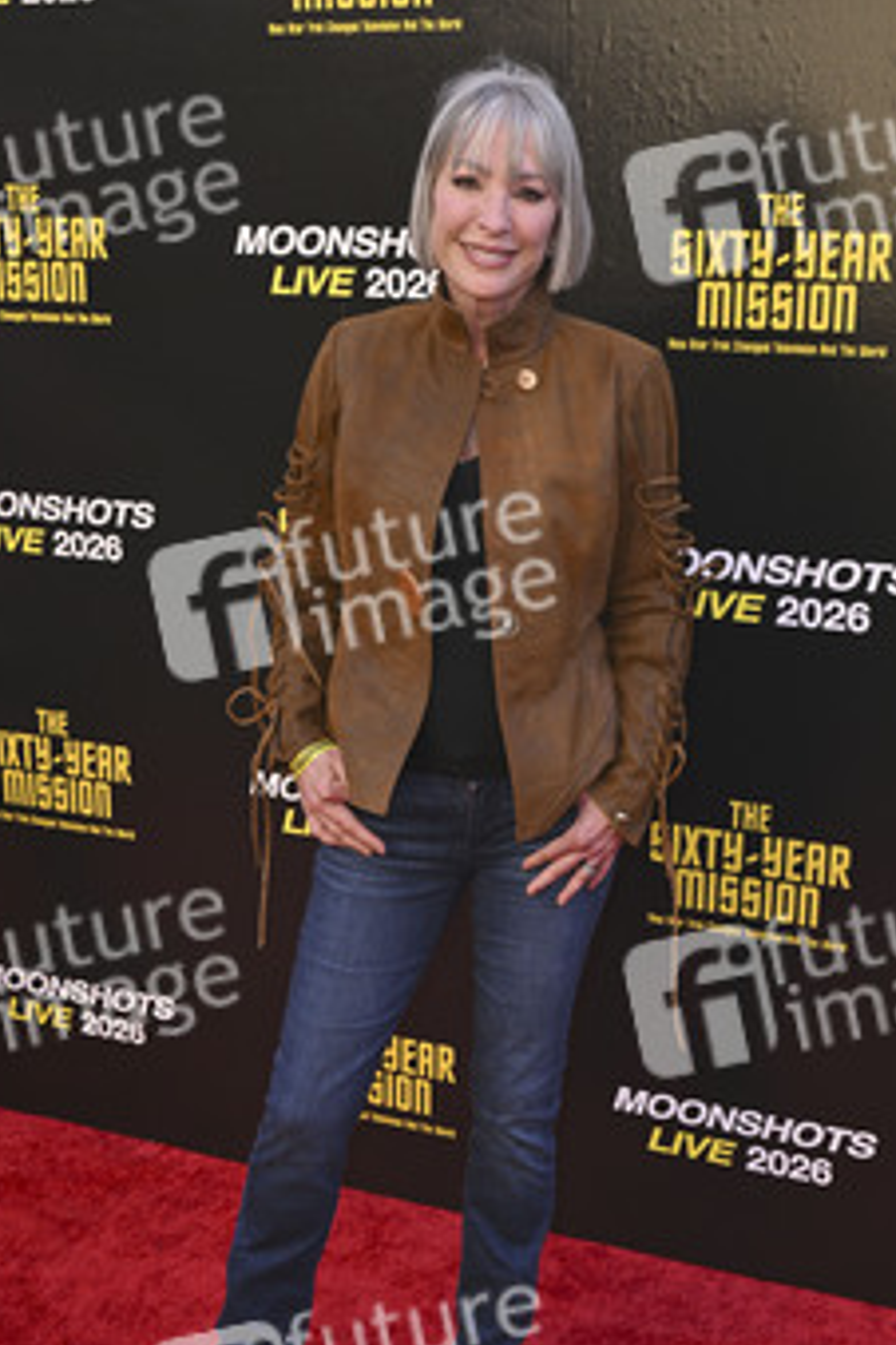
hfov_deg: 29.2
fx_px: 1717
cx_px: 468
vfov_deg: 42.6
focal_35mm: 46
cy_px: 786
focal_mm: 39
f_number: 7.1
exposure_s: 1/250
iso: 500
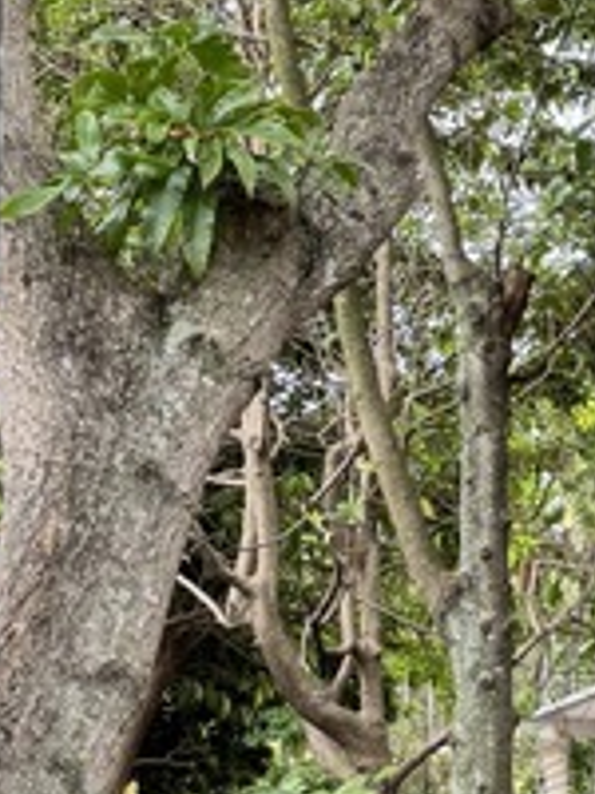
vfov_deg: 24.4
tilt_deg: +11.7
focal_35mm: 80
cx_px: 365
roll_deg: -0.1
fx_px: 1833
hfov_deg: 18.4
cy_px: 351
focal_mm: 6.76
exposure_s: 1/306
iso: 80
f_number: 1.78
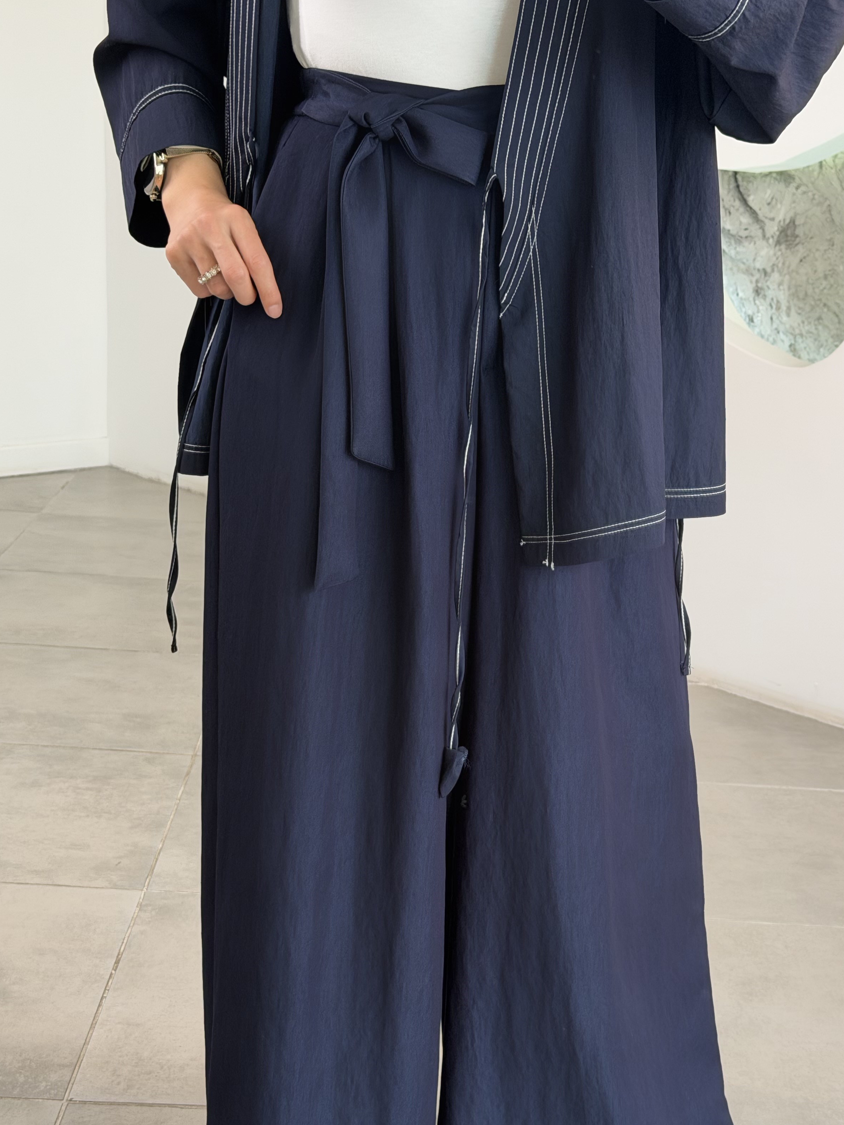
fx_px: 1983
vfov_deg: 31.5
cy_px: 700
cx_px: 471
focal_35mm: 61
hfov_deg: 24.0
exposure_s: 1/121
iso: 100
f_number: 1.78
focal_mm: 6.76
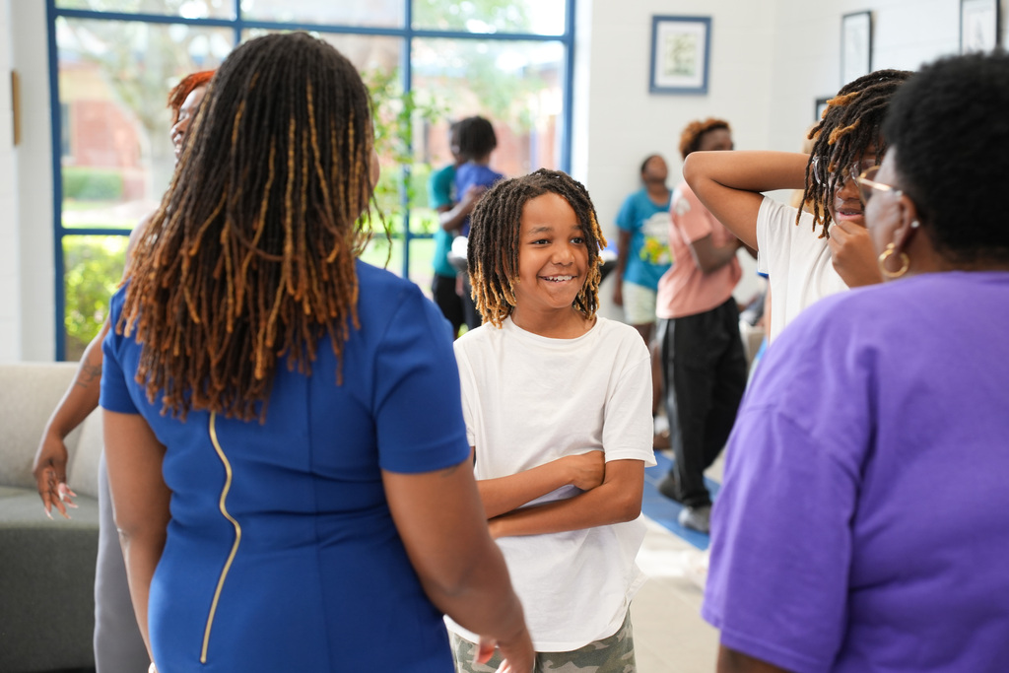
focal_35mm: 63
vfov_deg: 21.6
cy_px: 336
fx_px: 1766
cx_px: 504
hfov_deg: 31.9
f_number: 3.5
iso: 640
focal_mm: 63
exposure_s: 1/80
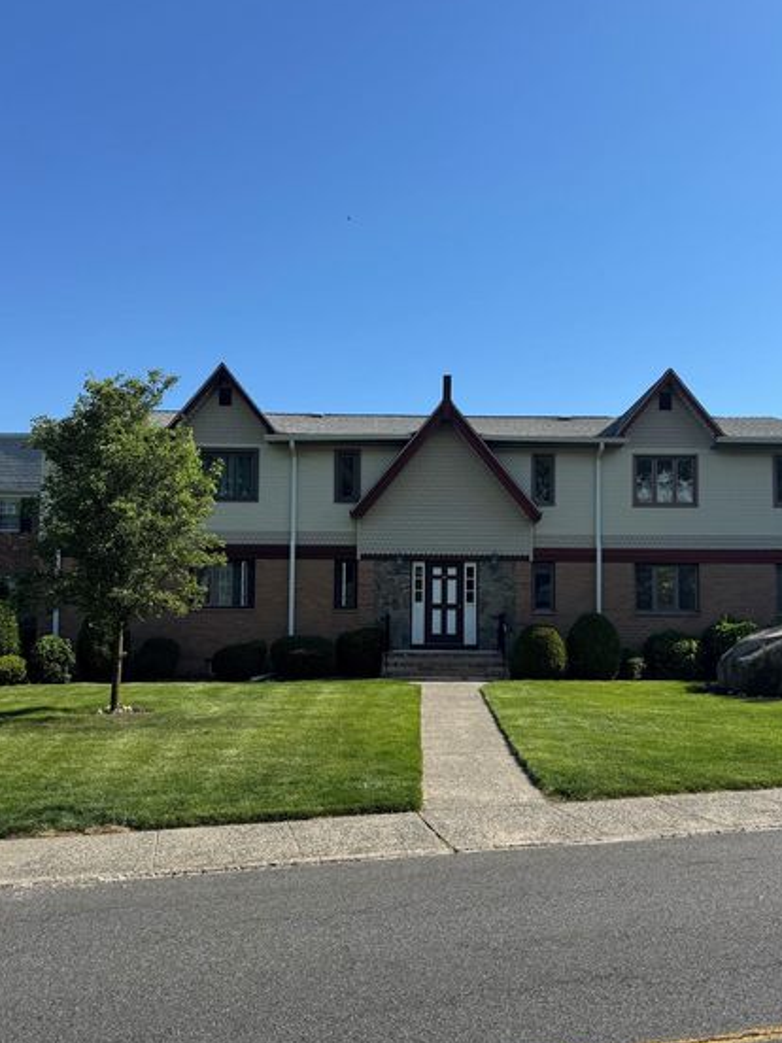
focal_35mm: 29
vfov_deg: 61.5
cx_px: 427
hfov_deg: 48.2
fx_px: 874
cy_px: 573
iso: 80
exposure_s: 1/4049
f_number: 1.78
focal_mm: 6.76
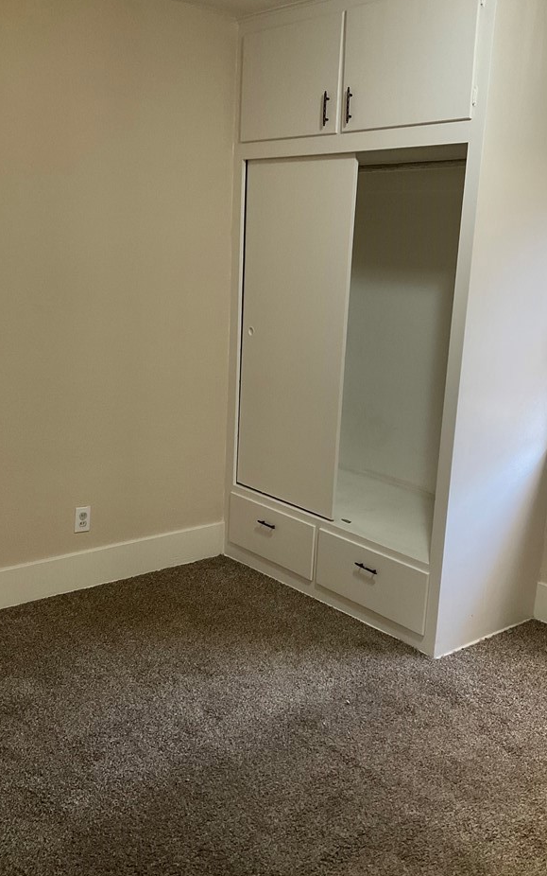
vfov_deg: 56.7
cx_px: 336
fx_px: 811
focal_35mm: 34
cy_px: 447
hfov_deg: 37.1
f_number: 1.8
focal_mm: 3
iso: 125
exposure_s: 1/60
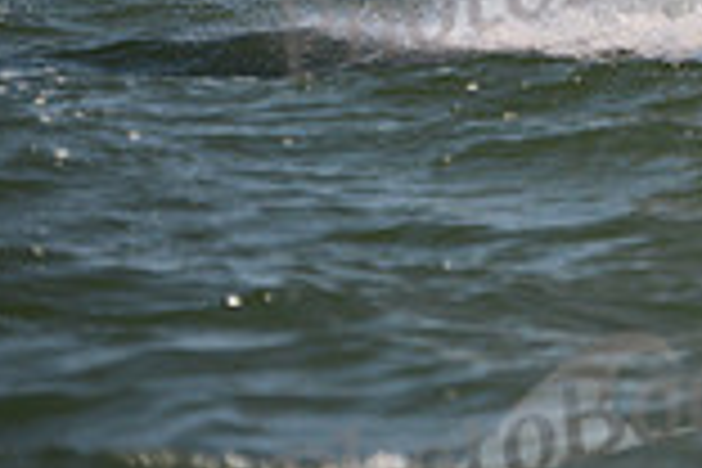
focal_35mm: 501
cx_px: 1143
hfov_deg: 4.1
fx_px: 9769
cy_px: -331
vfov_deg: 2.7
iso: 250
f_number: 3.2
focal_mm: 135
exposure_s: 1/1250
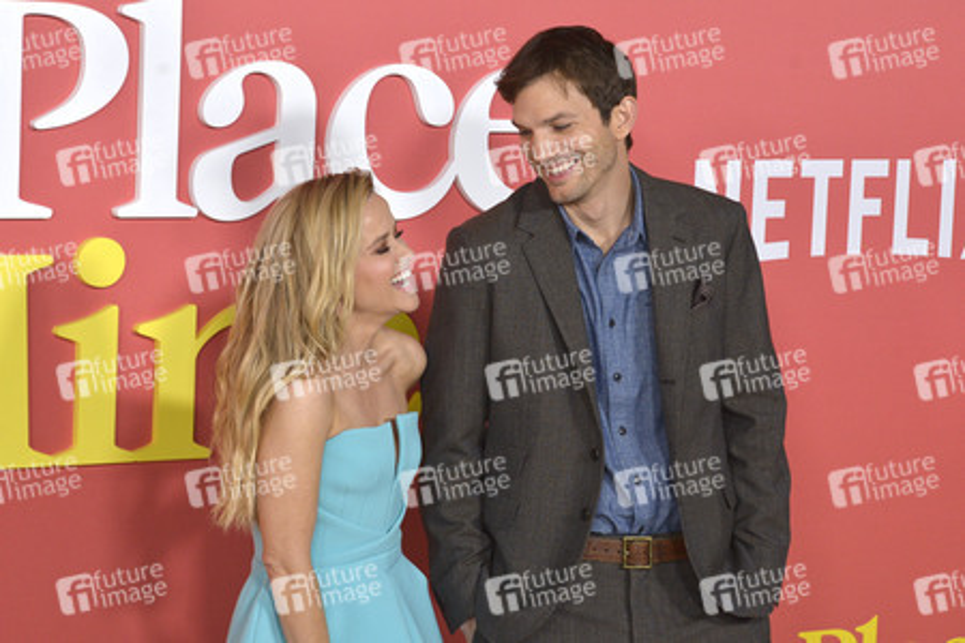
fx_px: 2814
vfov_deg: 13.0
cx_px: 482
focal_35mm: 105
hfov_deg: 19.5
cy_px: 322
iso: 1600
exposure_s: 1/320
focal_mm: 105
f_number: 6.3
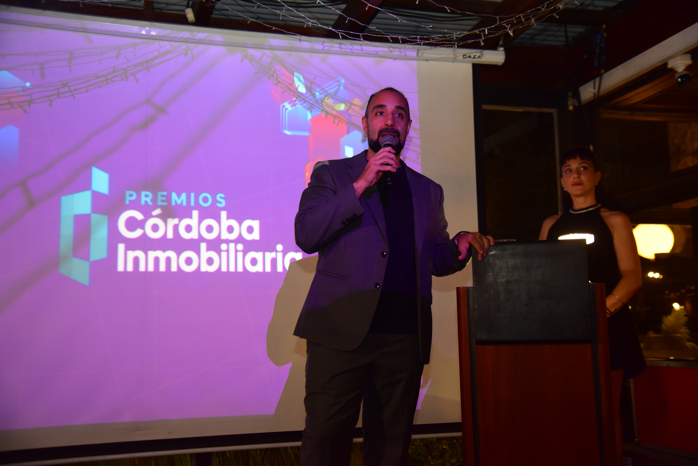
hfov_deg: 48.4
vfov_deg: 33.4
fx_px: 776
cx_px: 349
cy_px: 233
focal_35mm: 40
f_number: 4
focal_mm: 40
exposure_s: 1/50
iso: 2500
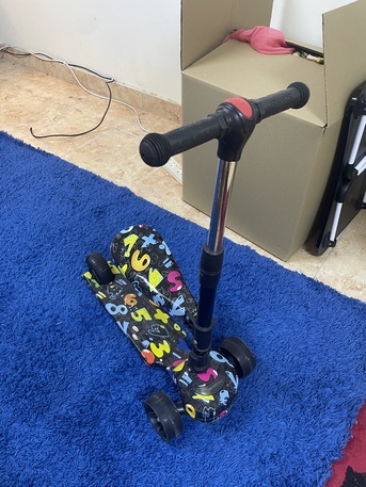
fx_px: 366
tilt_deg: -45.0
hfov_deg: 53.1
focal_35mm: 26
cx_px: 183
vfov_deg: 67.3
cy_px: 244
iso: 250
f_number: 1.6
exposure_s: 1/60
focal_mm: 4.2
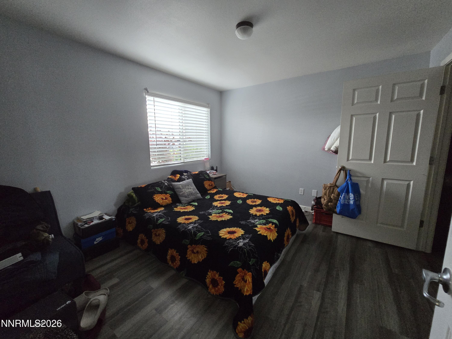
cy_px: 170
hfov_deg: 106.2
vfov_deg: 89.9
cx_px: 226
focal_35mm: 13
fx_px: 170
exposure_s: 1/60
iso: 640
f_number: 2.2
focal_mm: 2.2
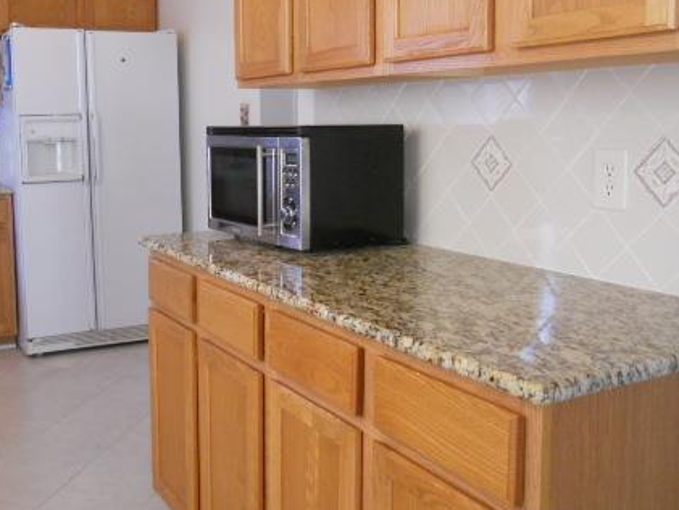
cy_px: 189
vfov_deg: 35.0
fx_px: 804
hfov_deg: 45.2
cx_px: 239
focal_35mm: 41
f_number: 3.2
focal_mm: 4.9
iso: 400
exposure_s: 1/40
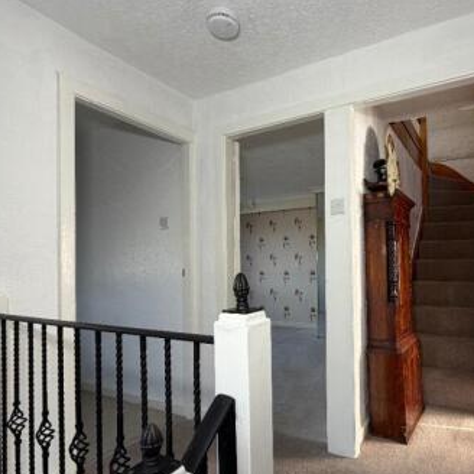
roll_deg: +0.3
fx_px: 341
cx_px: 313
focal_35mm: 22
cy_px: 267
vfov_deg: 69.4
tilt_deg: +1.4
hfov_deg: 67.9
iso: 80
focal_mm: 2.22
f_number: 2.2
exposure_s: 1/121
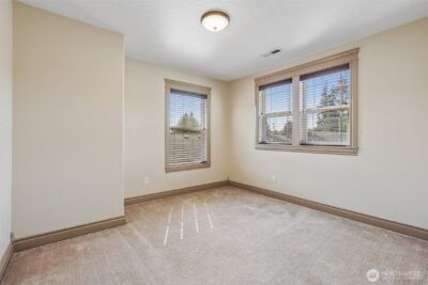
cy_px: 142
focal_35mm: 16
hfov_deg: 96.7
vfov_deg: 73.8
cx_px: 214
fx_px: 190
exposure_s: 1/60
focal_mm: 16
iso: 400
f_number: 8
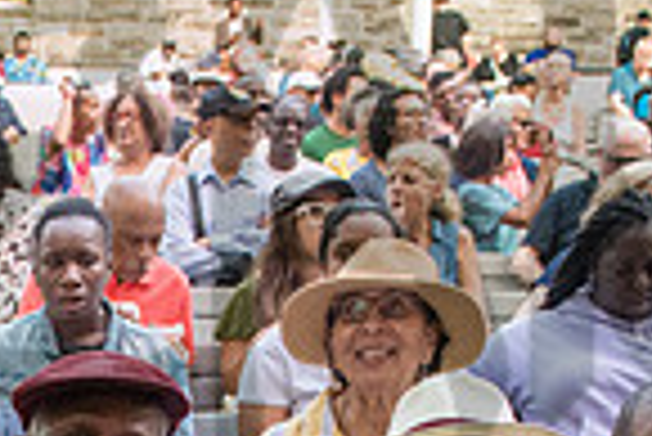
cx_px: -67
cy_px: 766
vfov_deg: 13.0
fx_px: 1740
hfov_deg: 20.2
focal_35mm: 96
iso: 4000
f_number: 5
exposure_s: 1/320
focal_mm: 24
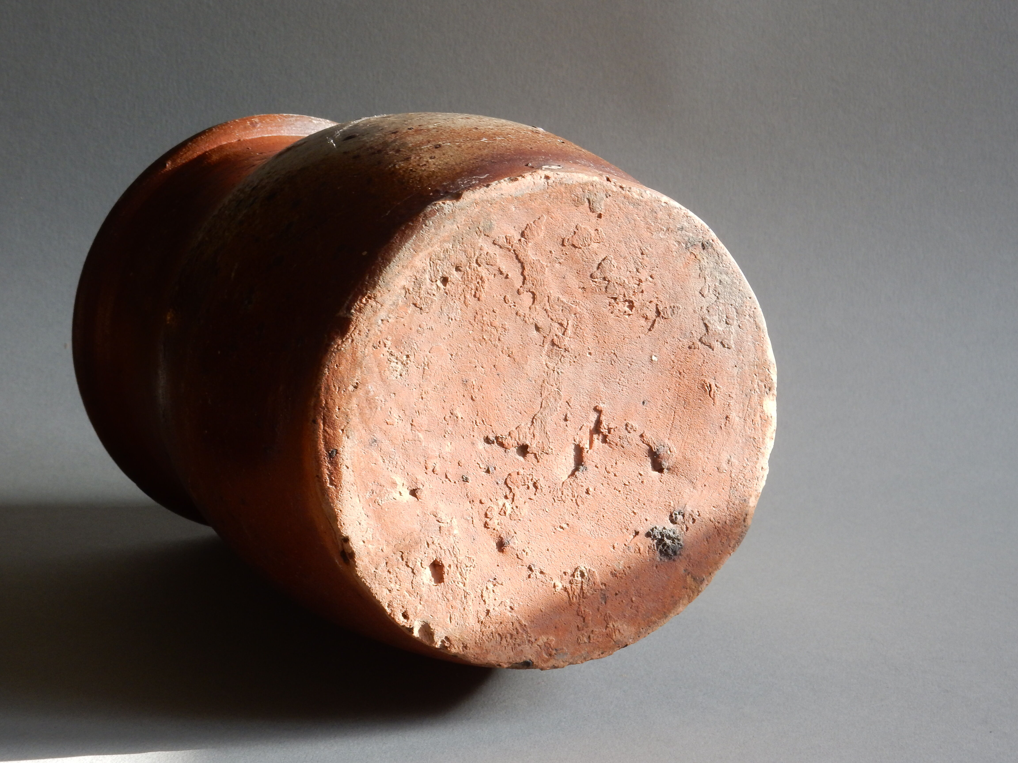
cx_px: 509
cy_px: 382
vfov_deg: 12.7
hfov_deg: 16.8
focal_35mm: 117
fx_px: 3441
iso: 125
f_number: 5.6
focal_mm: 20.9
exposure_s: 1/40
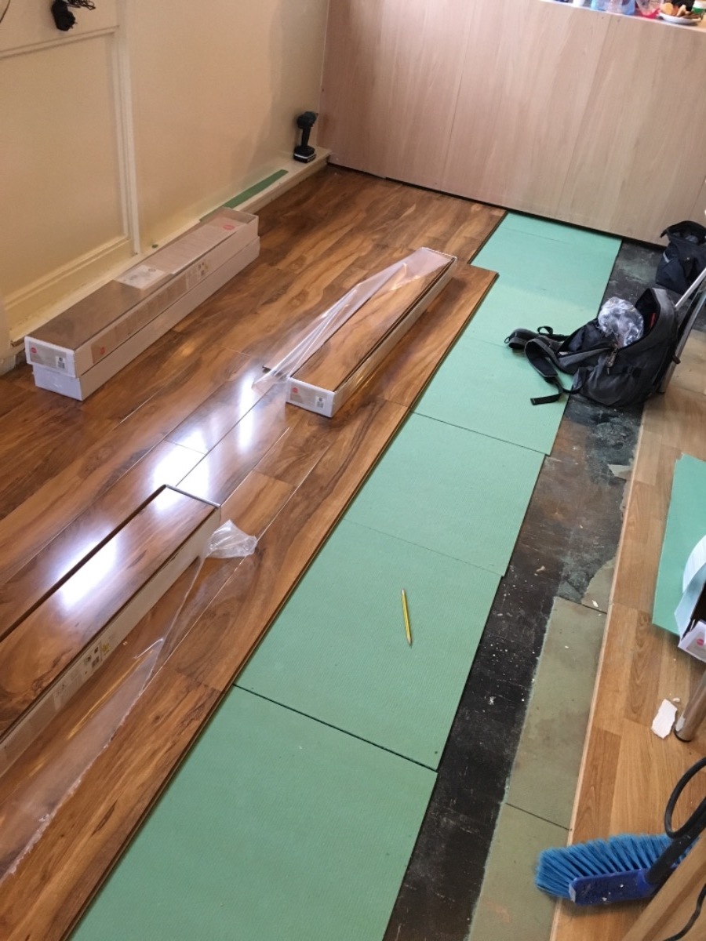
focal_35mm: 29
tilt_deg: -38.9
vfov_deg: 61.7
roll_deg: -9.1
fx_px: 789
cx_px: 353
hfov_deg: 48.2
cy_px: 470
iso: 200
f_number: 2.2
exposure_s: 1/25
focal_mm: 4.15
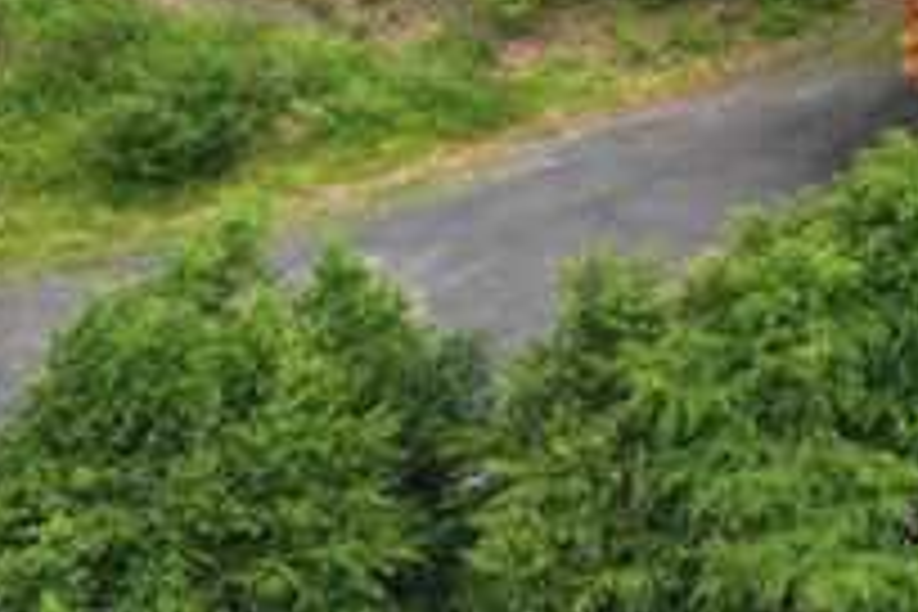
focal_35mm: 125
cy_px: -898
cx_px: 1696
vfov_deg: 9.6
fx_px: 3187
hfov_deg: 14.3
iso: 190
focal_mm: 12.29
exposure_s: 1/1250
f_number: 2.8
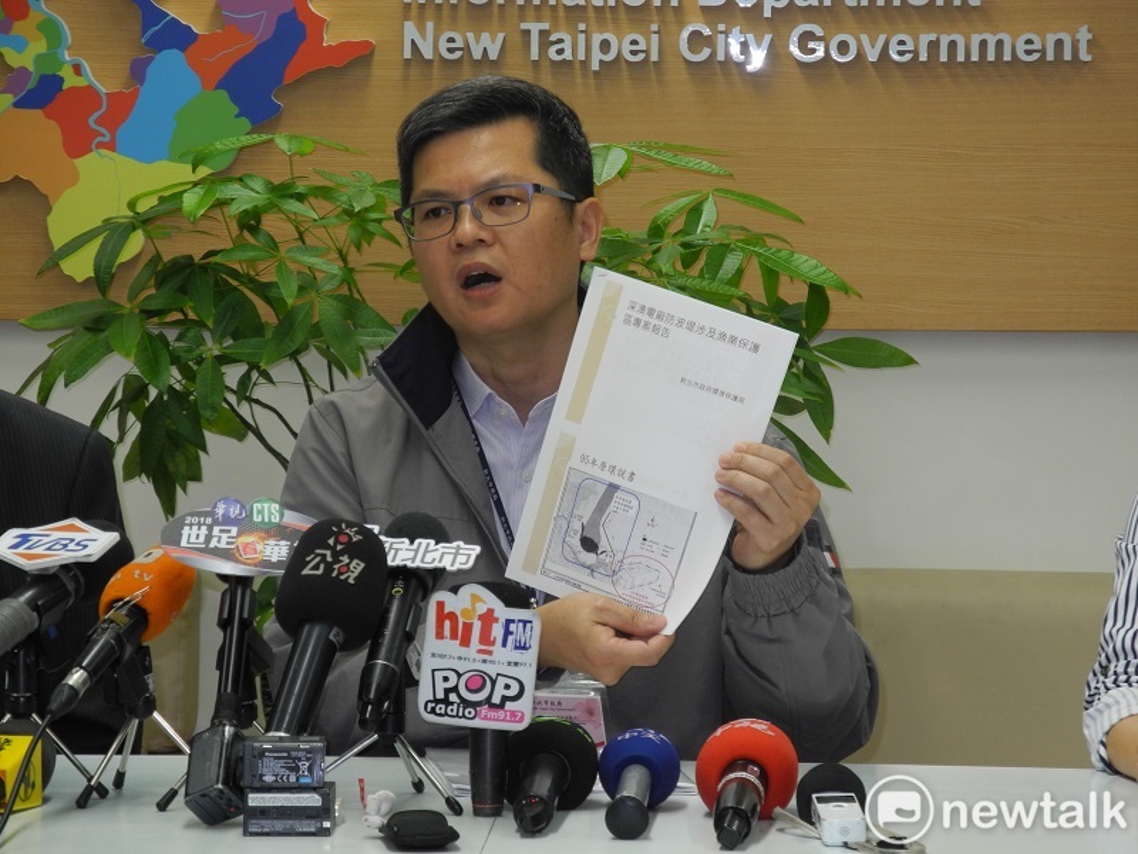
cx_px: 569
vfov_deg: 8.6
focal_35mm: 173
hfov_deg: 11.4
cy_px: 427
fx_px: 5687
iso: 220
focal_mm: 37
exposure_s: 1/30
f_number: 5.6
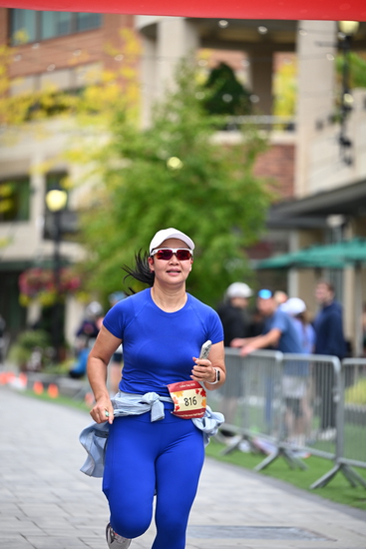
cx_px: 183
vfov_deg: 14.1
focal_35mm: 145
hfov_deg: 9.5
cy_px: 274
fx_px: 2210
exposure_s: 1/2000
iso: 640
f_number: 2.8
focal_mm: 145
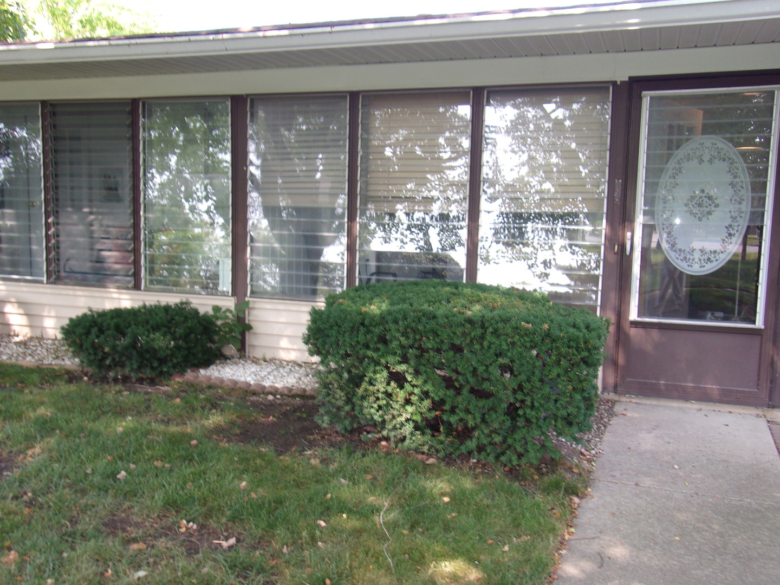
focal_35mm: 34
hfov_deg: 54.0
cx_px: 390
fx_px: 766
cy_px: 292
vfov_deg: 41.8
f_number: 3.3
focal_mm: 6.1
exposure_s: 1/50
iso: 80
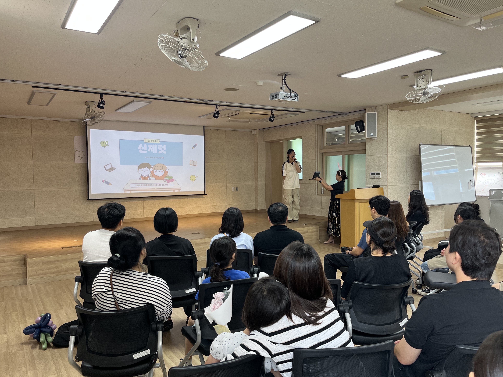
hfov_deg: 65.3
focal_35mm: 27
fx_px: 392
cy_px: 192
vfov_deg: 51.3
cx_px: 245
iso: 64
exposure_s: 1/60
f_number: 1.6
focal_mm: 5.1
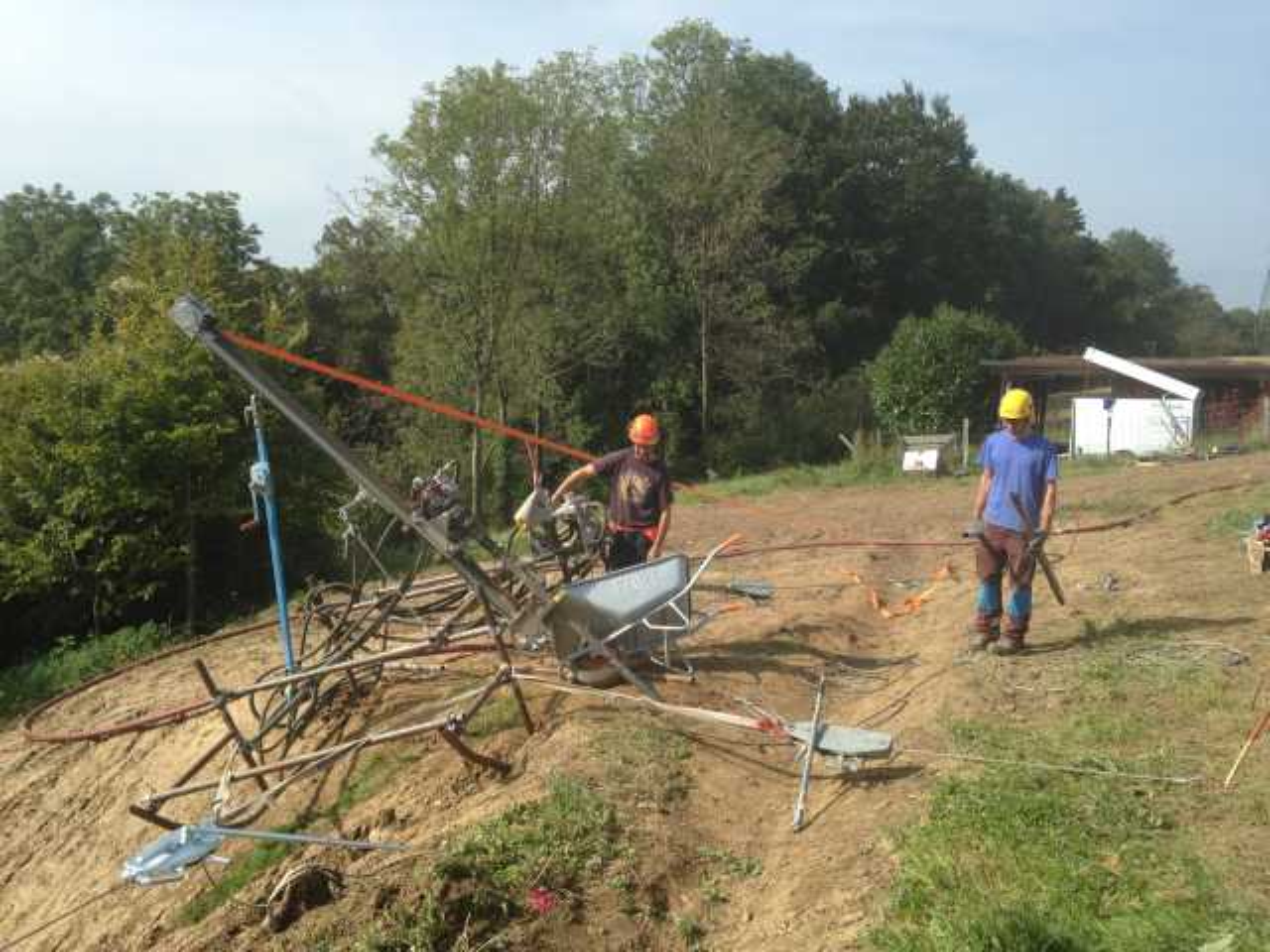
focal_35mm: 33
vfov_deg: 42.9
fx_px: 1211
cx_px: 635
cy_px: 476
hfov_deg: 55.4
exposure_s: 1/1130
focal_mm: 4.12
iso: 50
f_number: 2.4
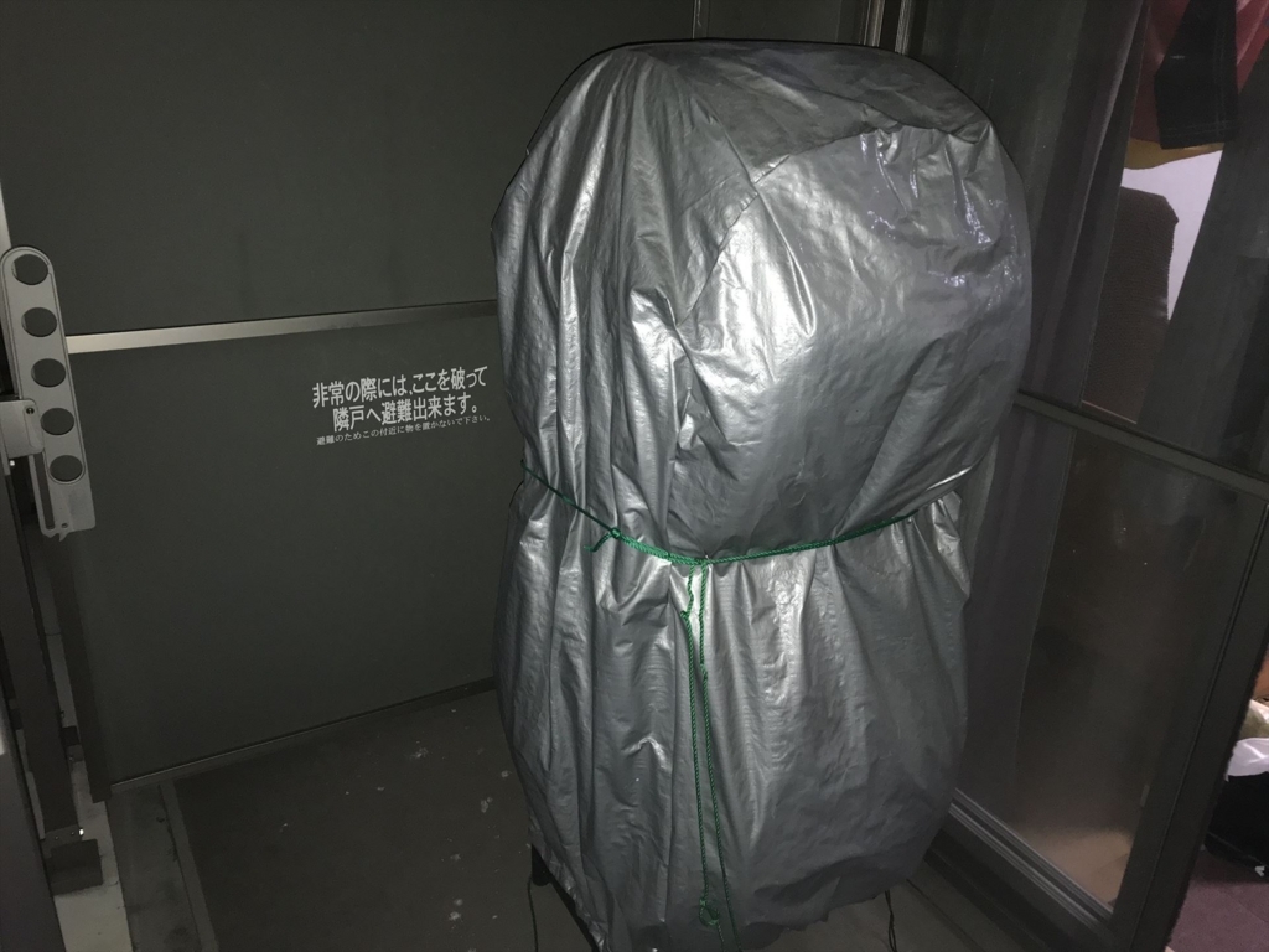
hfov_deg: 63.4
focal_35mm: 28
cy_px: 476
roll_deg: -2.9
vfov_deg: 49.7
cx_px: 634
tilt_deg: -24.2
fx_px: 1026
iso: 50
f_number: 1.8
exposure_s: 1/16
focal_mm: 3.99
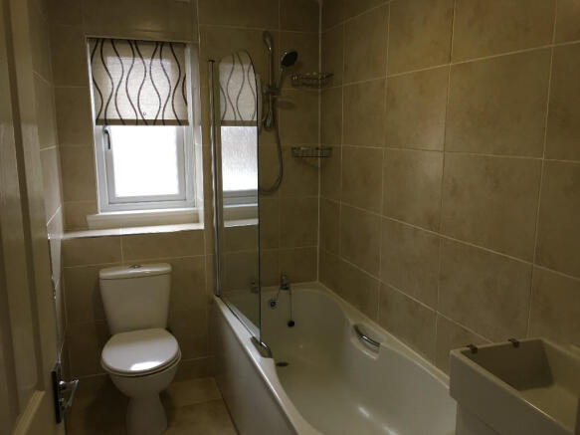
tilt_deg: -10.2
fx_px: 486
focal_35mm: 29
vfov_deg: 48.2
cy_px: 218
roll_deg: -0.9
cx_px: 290
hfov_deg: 61.7
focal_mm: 4.15
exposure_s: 1/33
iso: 100
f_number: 2.2
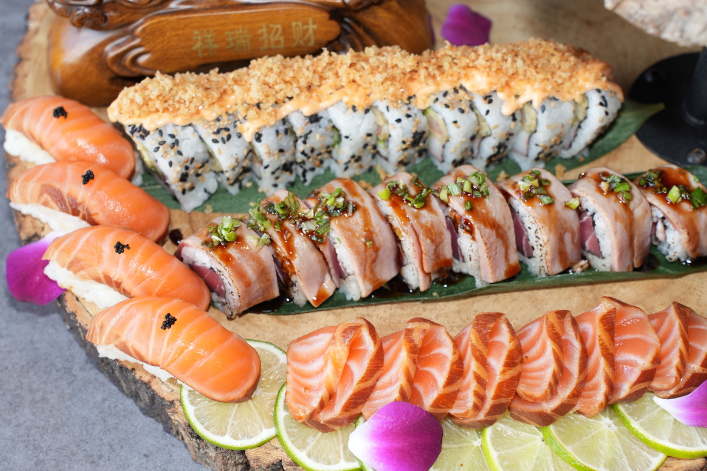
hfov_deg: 27.0
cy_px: 236
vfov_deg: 18.2
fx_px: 1473
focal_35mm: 75
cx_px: 354
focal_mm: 75
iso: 640
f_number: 4
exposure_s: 1/160
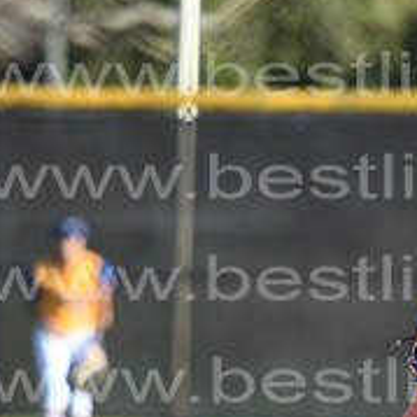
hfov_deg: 2.2
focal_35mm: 786
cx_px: 520
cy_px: 437
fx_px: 10712
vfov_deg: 2.2
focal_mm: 190
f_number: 4
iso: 250
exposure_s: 1/2500
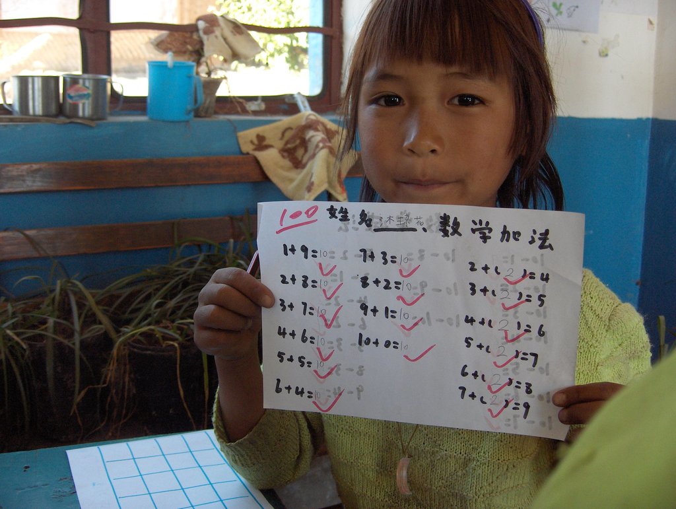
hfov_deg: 47.8
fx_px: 763
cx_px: 338
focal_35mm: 39
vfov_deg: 36.9
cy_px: 254
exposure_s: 1/96.8
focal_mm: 8
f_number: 2.8
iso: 200
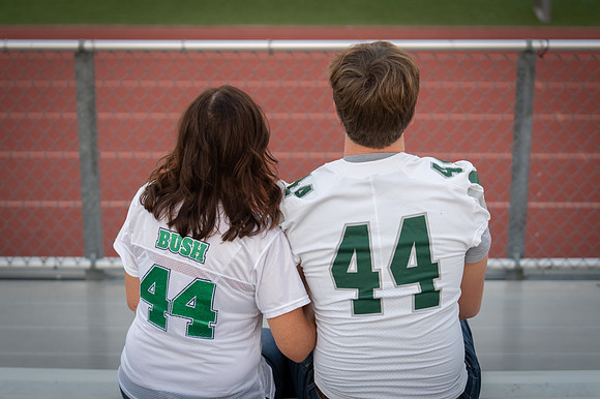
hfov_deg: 24.1
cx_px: 282
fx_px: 1404
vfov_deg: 16.2
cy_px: 237
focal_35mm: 84
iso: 640
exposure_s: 1/320
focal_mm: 70
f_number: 2.8
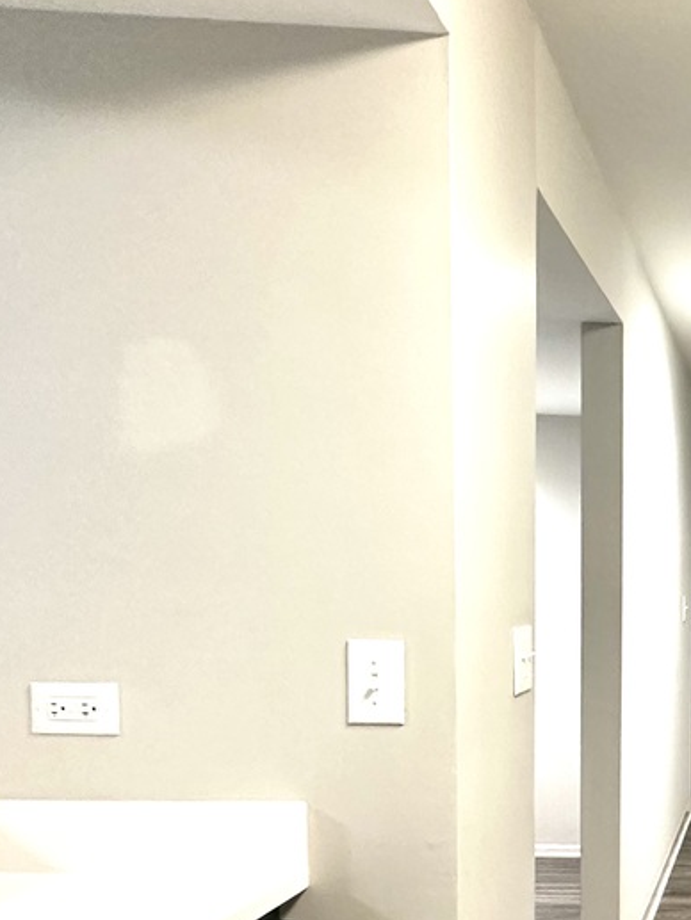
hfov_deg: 30.3
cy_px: 667
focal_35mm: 39
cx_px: 864
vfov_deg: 46.5
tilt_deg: -4.6
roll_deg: -1.5
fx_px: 1038
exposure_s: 1/60
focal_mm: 2.22
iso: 320
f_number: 2.2
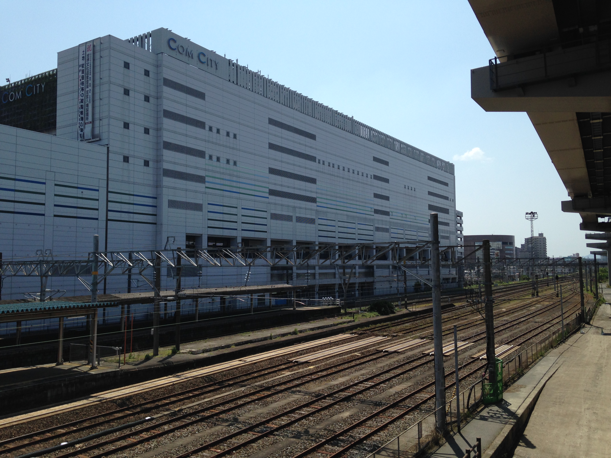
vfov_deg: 42.9
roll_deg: -0.5
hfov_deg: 55.4
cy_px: 229
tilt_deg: +4.2
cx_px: 306
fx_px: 582
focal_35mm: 33
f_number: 2.4
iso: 50
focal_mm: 4.12
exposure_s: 1/2262
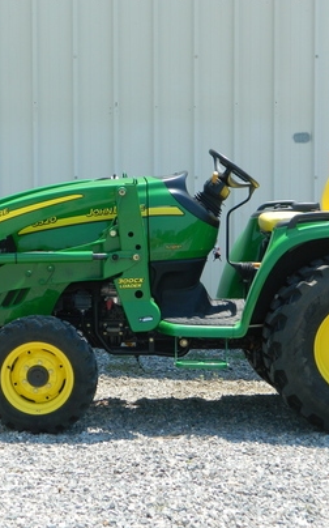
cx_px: 124
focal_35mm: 100
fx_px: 1437
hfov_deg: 13.1
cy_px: 263
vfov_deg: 20.8
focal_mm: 12.6
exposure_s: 1/400
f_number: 4
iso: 80
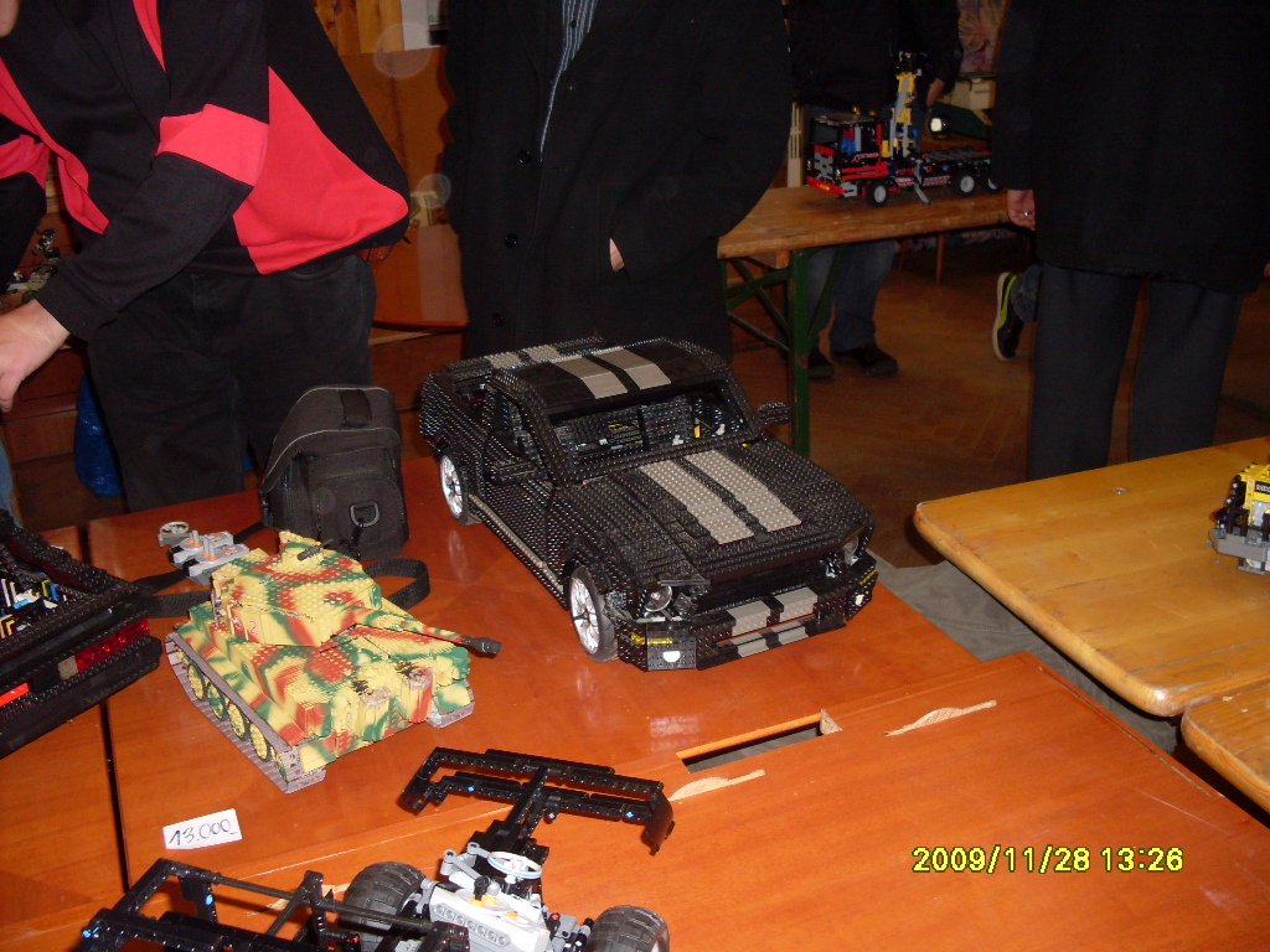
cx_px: 635
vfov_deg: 37.7
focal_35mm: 38
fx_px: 1394
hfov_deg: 49.0
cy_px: 476
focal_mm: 6.3
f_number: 2.8
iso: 120
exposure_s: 1/45
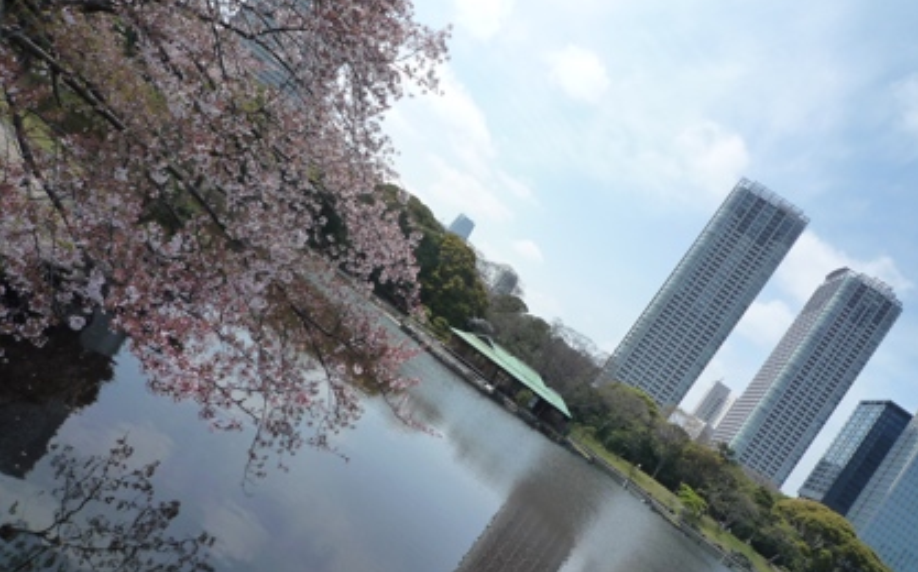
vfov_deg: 45.9
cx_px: 466
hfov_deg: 68.4
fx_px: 675
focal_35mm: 27
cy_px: 293
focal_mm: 4.4
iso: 160
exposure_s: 1/800
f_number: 4.5
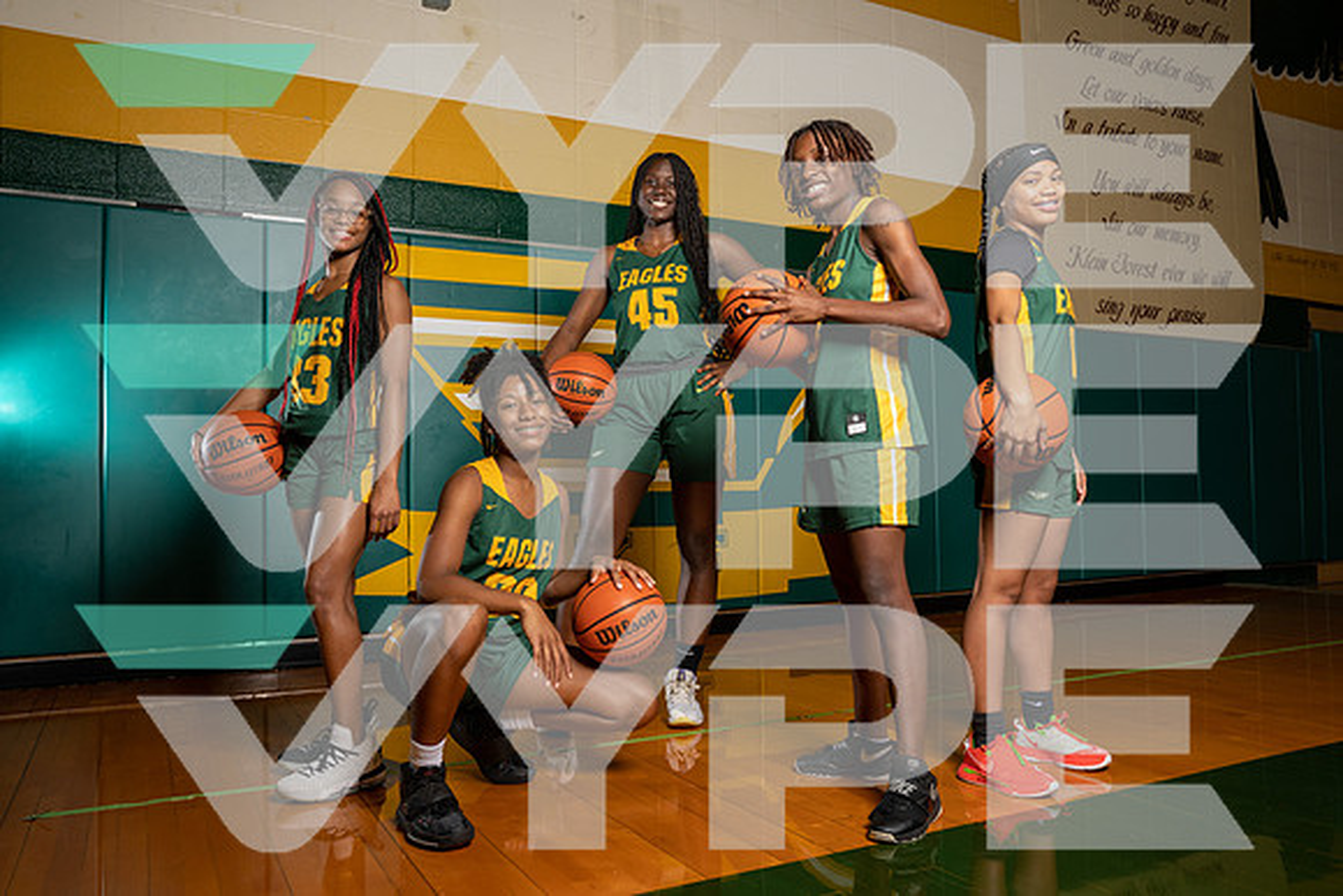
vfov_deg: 48.0
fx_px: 1007
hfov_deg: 67.4
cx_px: 672
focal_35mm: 27
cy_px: 448
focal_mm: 27
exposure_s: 1/250
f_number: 9
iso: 800
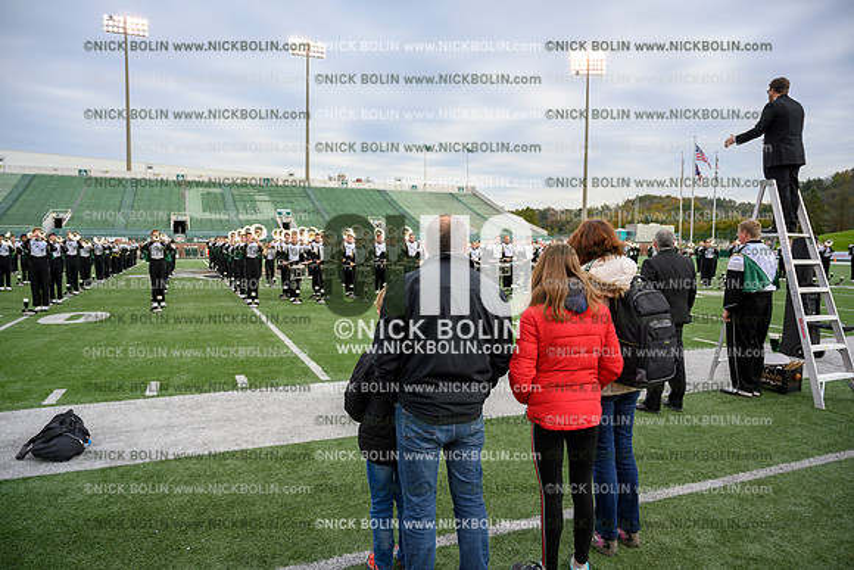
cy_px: 285
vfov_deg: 53.2
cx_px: 427
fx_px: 569
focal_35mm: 24
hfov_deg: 73.7
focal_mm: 24
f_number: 4
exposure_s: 1/320
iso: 125
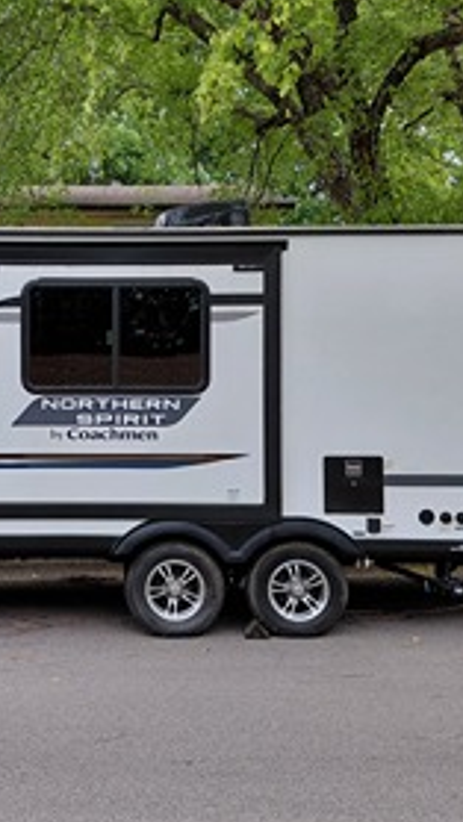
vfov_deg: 51.6
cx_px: 118
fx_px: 851
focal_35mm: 39
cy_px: 395
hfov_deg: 30.0
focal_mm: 4.69
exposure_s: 1/700
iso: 50
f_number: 1.8
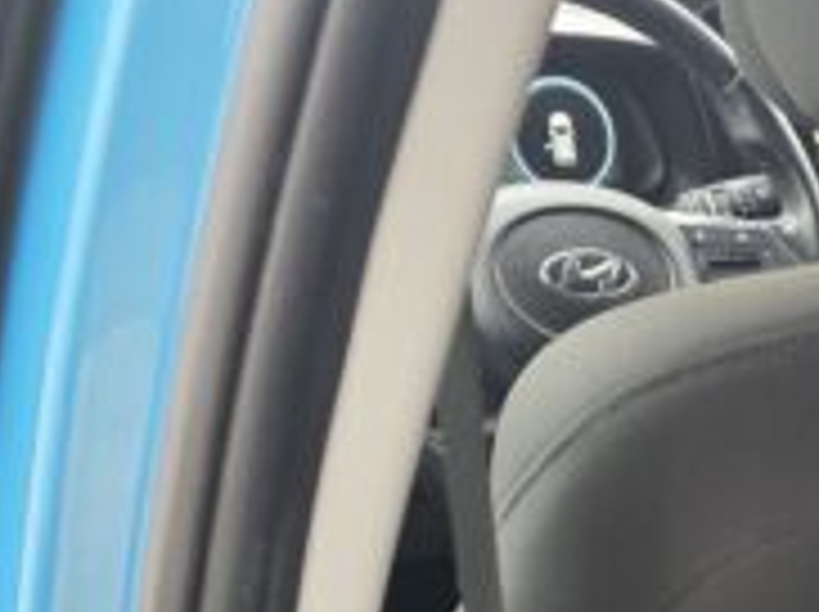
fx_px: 1796
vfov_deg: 17.0
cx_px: 1210
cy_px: 986
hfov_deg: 21.7
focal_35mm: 76
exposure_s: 1/100
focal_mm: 6.3
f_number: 1.7
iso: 250
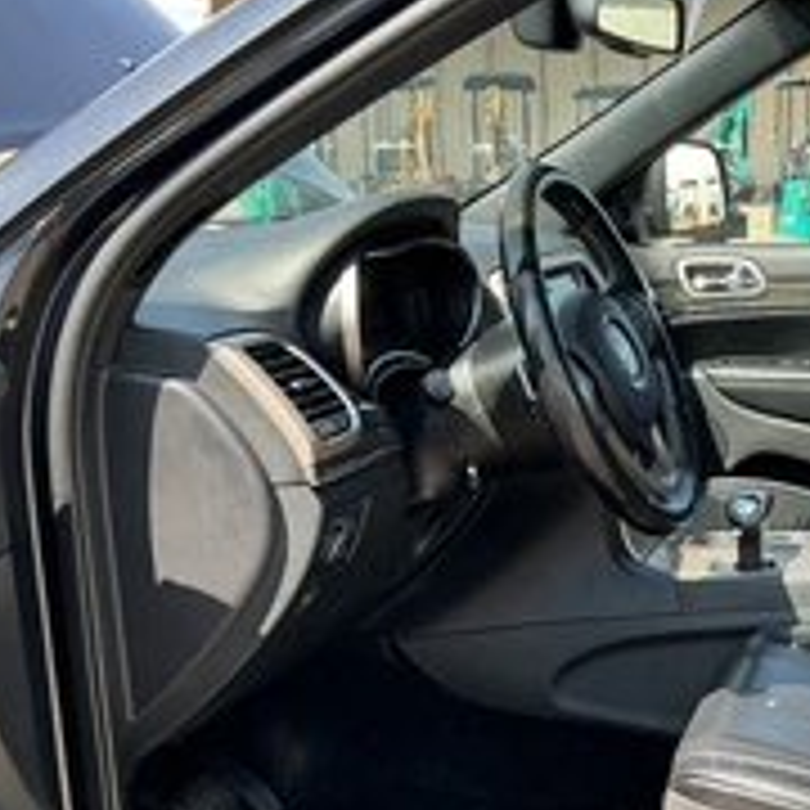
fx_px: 1456
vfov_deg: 30.8
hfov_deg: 30.0
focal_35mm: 55
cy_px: 567
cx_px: 702
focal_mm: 3
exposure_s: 1/183
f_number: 1.8
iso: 20
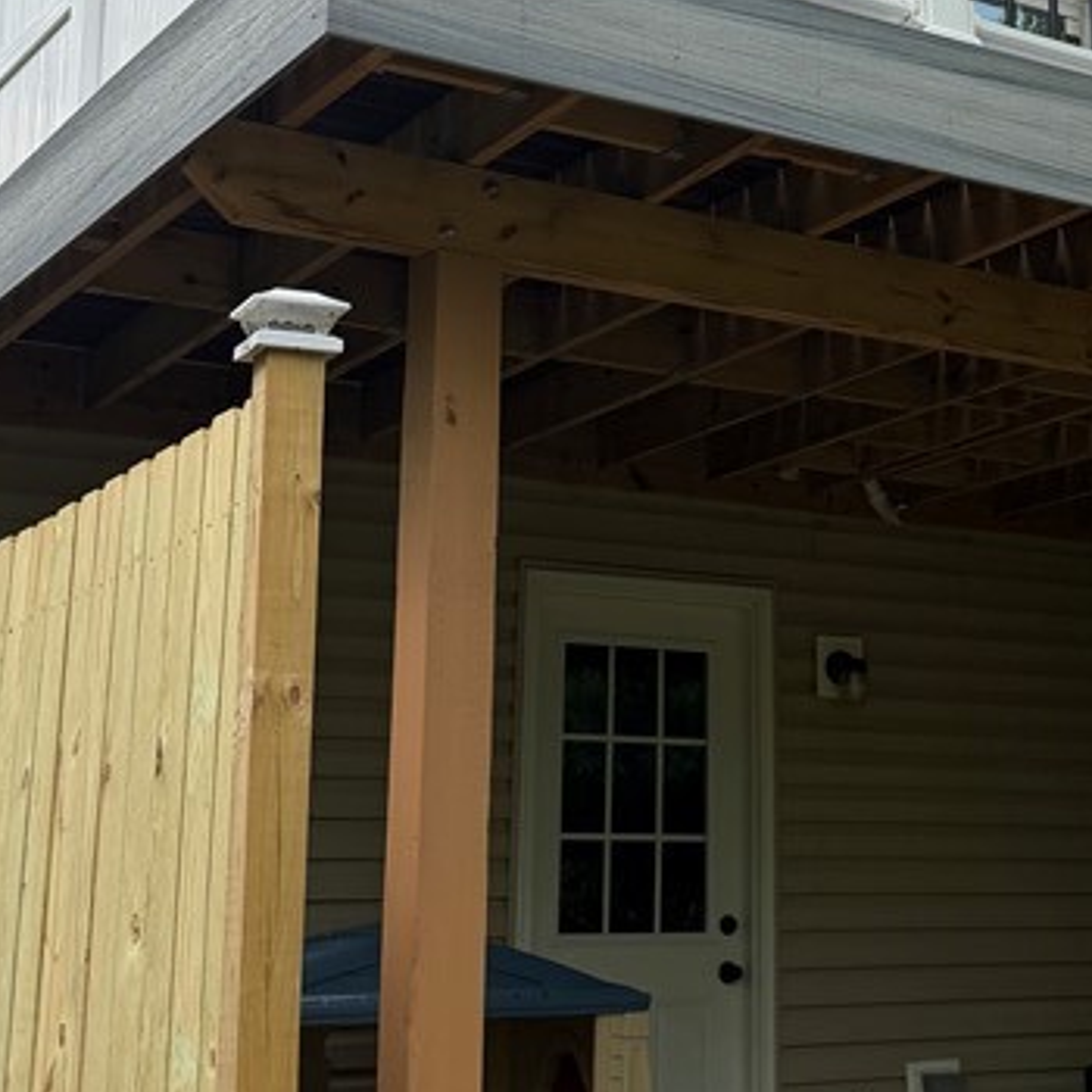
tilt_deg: +16.3
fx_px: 2213
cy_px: 309
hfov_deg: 27.2
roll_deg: +0.6
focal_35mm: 62
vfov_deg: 27.4
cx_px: 874
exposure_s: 1/2169
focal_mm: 6.76
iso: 100
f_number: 1.78
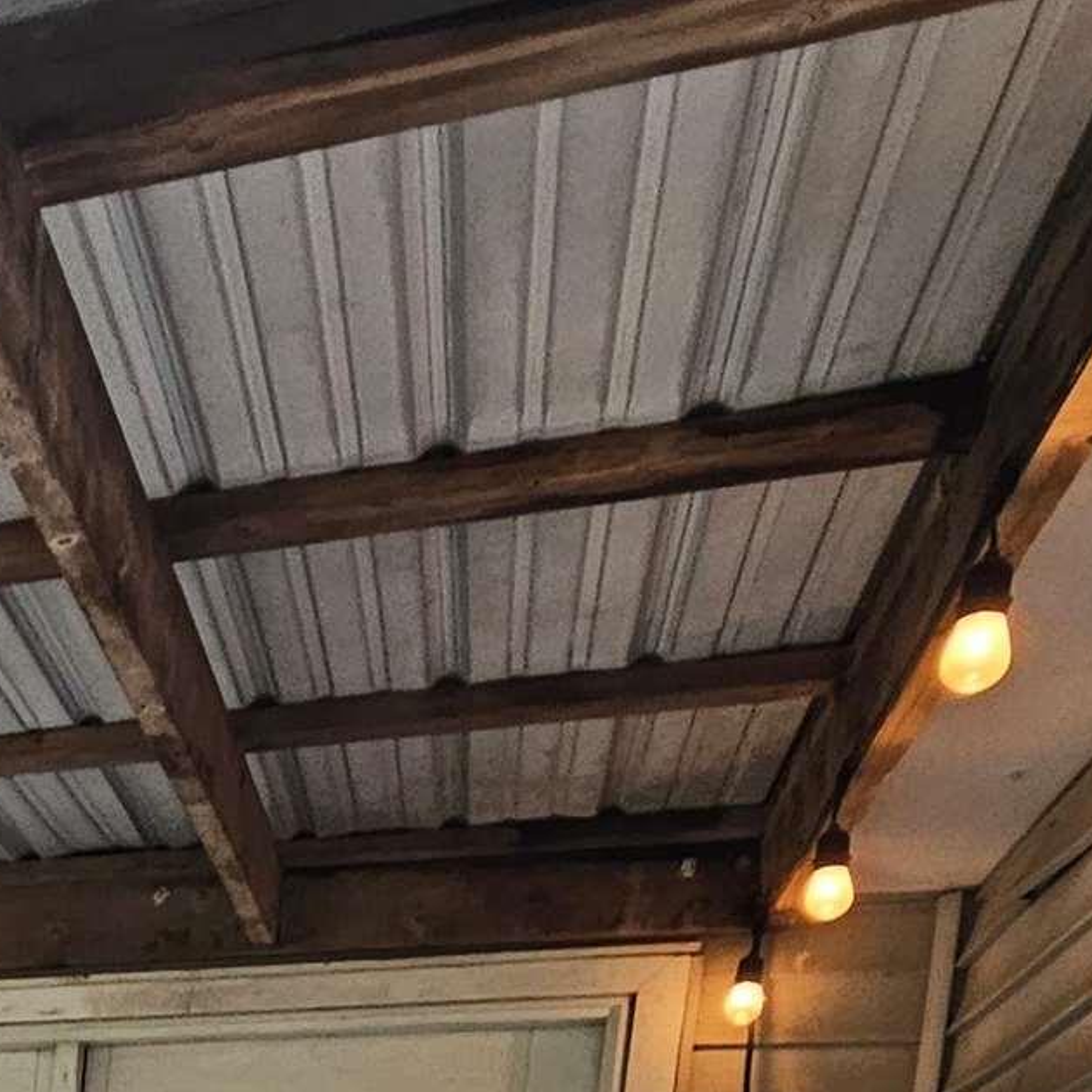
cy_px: 1773
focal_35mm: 56
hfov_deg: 22.9
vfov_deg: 22.8
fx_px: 1999
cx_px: -664
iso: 125
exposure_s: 1/60
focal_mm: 2.2
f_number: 2.2
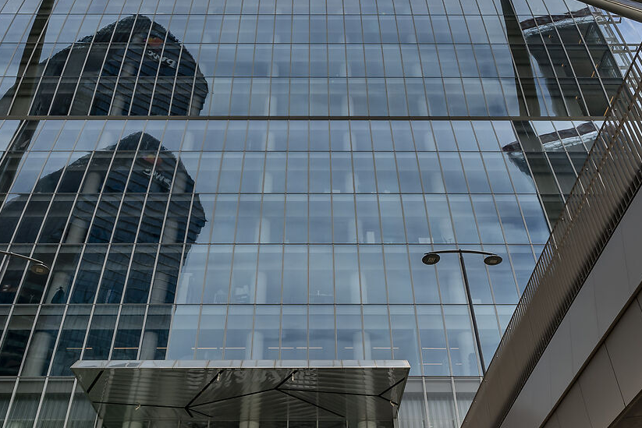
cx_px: 328
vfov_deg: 37.1
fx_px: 624
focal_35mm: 35
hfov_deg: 54.4
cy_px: 116
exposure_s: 1/160
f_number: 8
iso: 100
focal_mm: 12
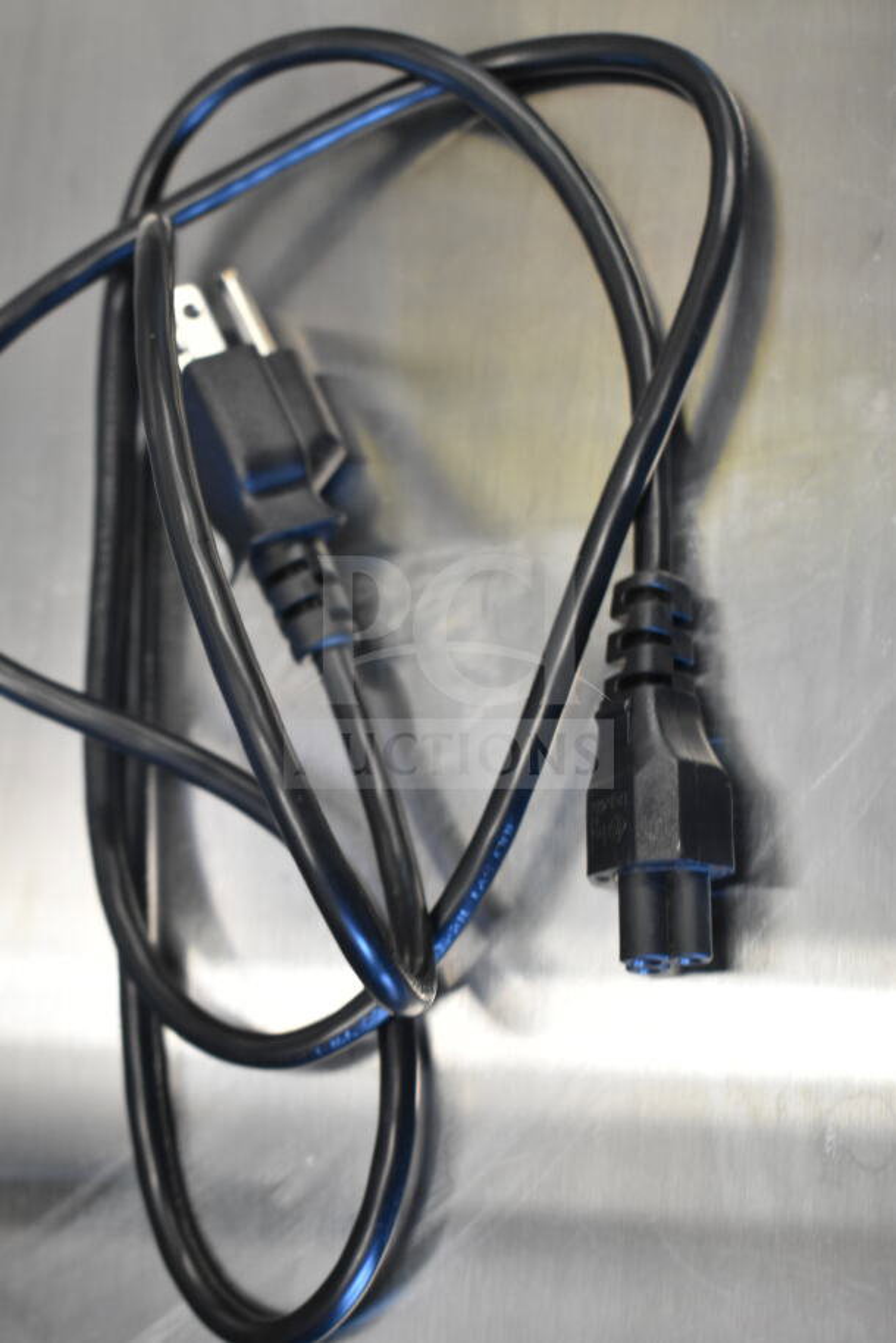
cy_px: 672
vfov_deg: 33.4
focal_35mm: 60
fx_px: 2238
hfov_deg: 22.6
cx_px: 448
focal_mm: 40
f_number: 5
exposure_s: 1/80
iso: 1600
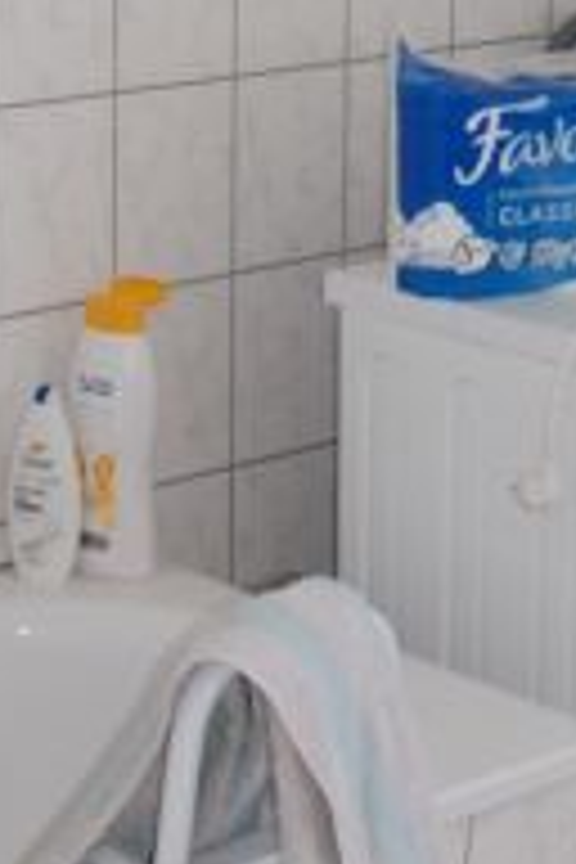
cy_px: -180
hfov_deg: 10.5
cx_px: 788
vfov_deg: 15.5
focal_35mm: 127
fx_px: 3048
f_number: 3.5
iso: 400
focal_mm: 18
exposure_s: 1/60
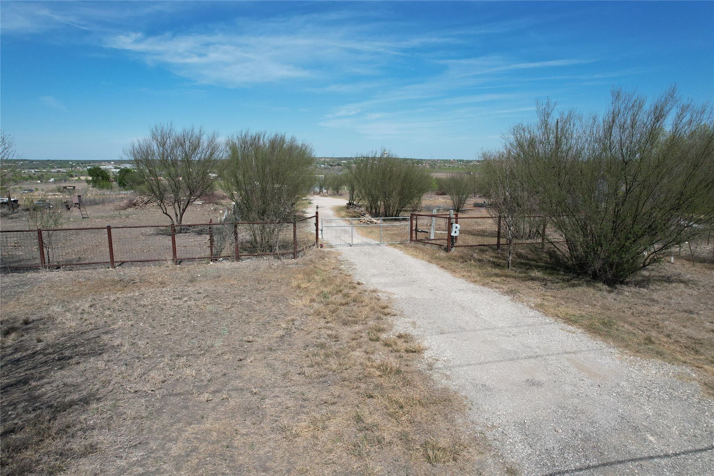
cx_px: 357
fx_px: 436
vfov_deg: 57.2
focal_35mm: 22
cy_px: 238
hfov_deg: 78.6
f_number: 2.8
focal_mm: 8.38
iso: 100
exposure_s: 1/2500
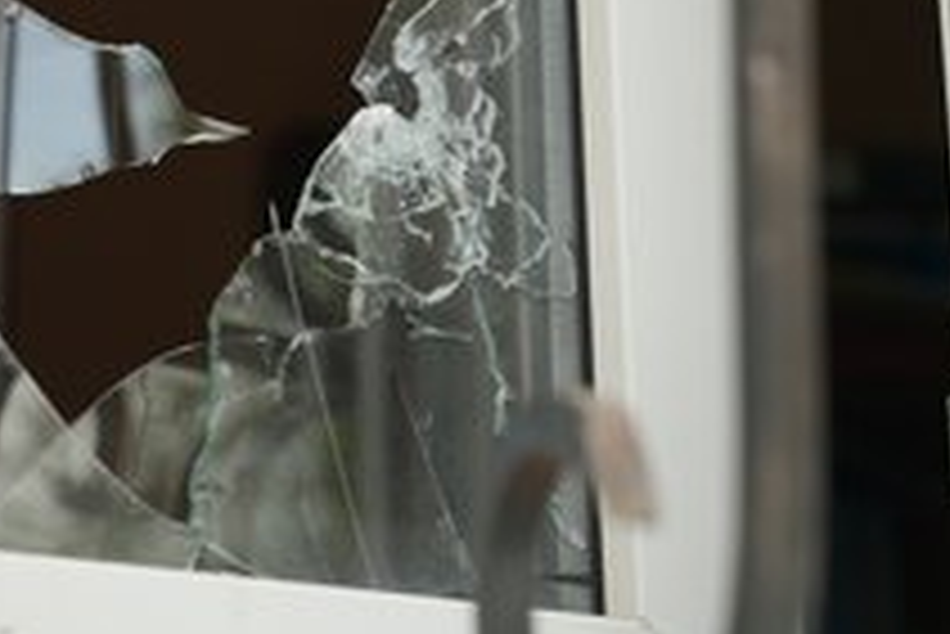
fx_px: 3512
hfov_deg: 15.4
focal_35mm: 133
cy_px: 65
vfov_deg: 10.3
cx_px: 437
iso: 250
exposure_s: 1/100
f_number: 5.6
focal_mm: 70
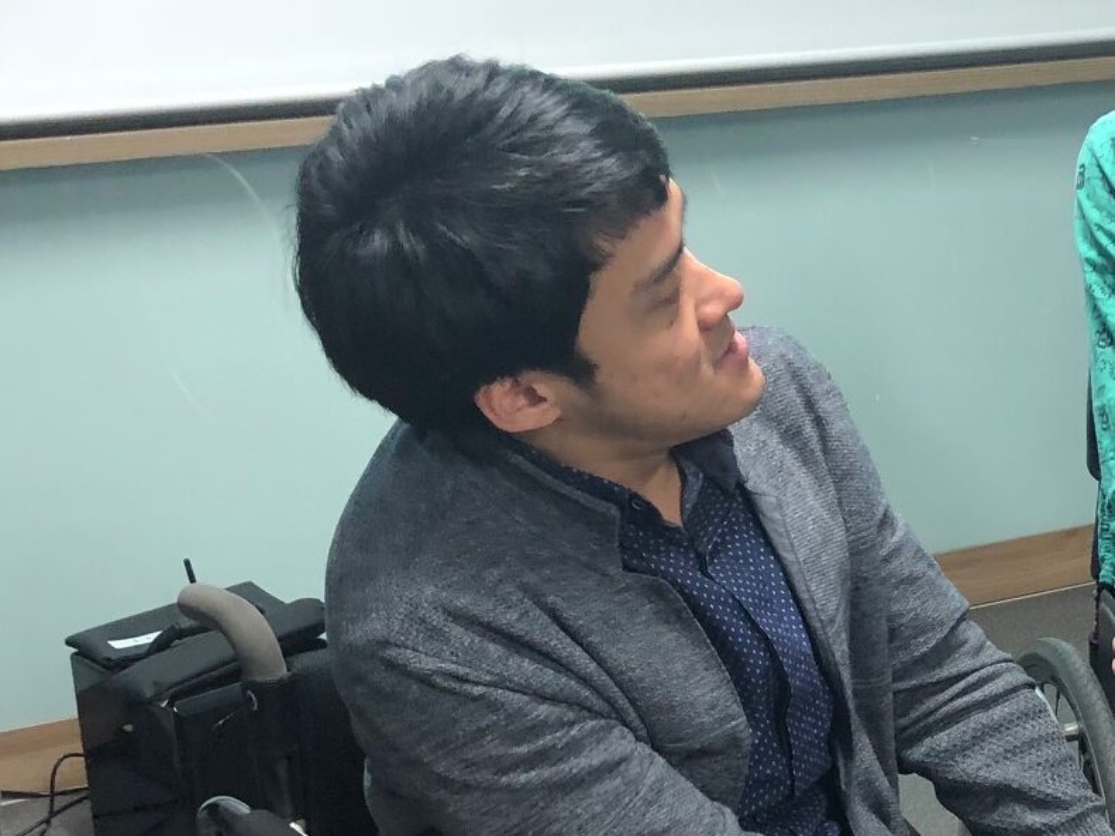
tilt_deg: -18.8
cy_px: 418
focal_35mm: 28
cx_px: 558
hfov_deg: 63.5
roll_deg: +2.0
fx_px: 902
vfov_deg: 49.7
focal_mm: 3.99
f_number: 1.8
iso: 50
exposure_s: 1/15
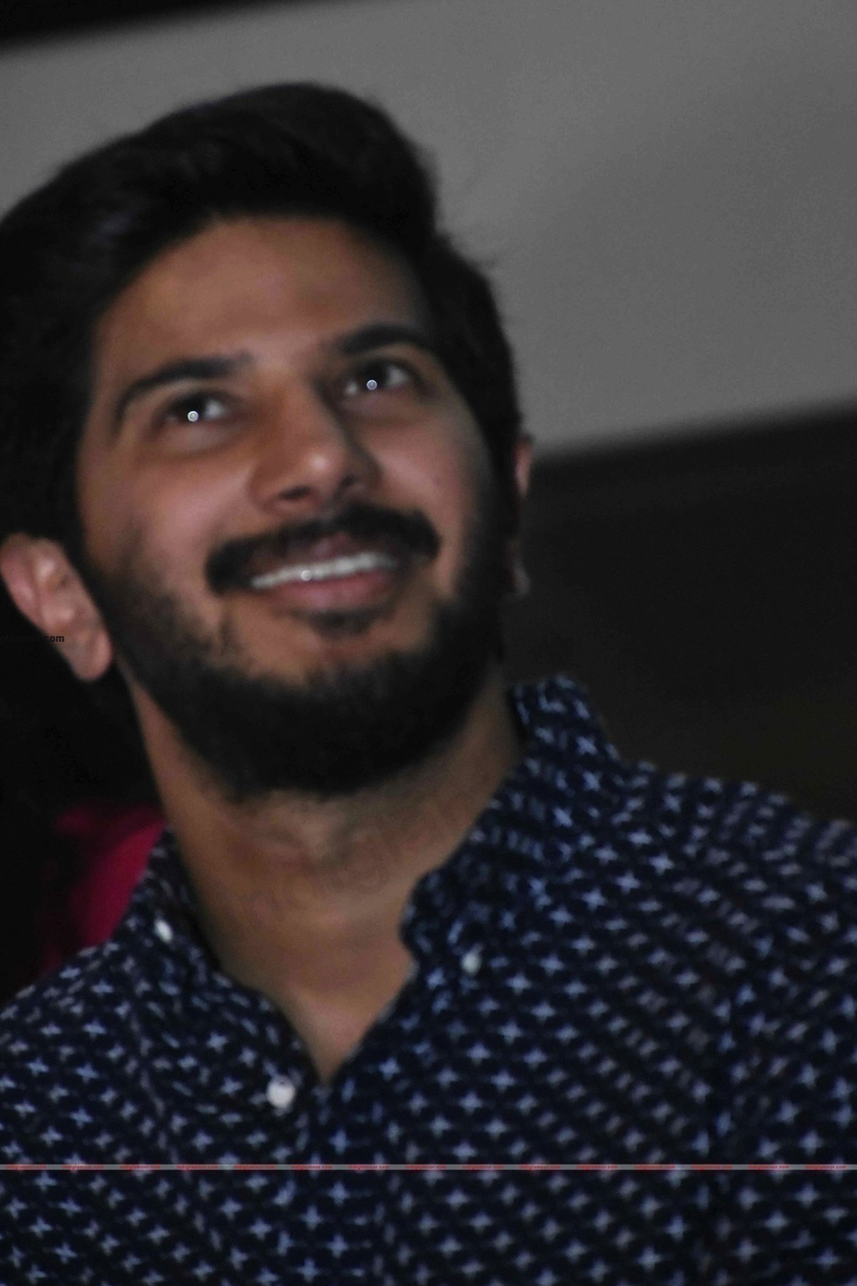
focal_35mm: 246
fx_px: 8784
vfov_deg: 8.4
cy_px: 549
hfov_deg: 5.6
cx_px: 483
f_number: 5.6
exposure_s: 1/100
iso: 8000
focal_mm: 140
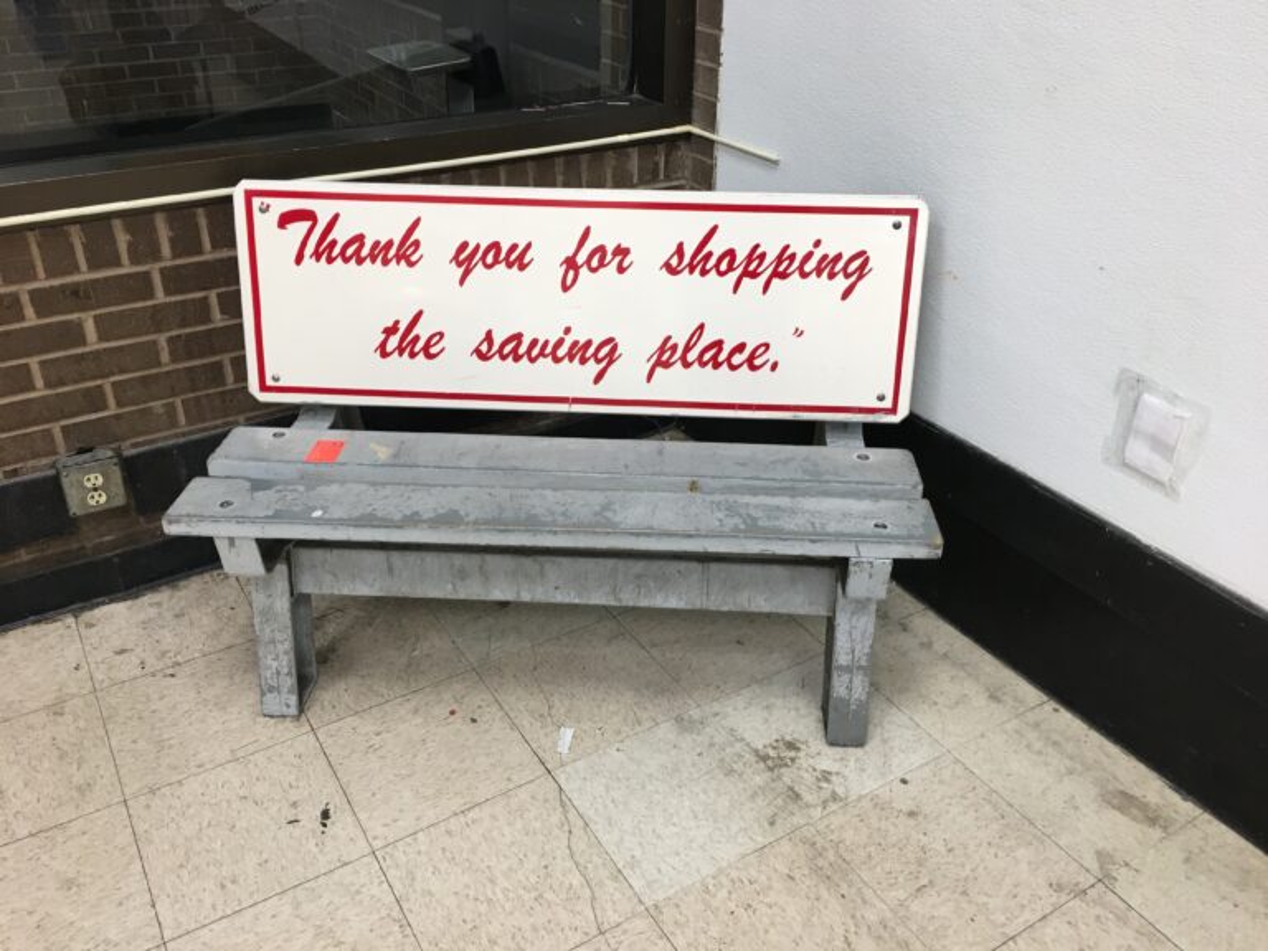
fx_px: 1062
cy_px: 476
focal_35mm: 29
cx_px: 634
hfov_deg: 61.7
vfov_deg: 48.2
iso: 25
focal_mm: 4.15
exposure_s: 1/15
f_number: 2.2
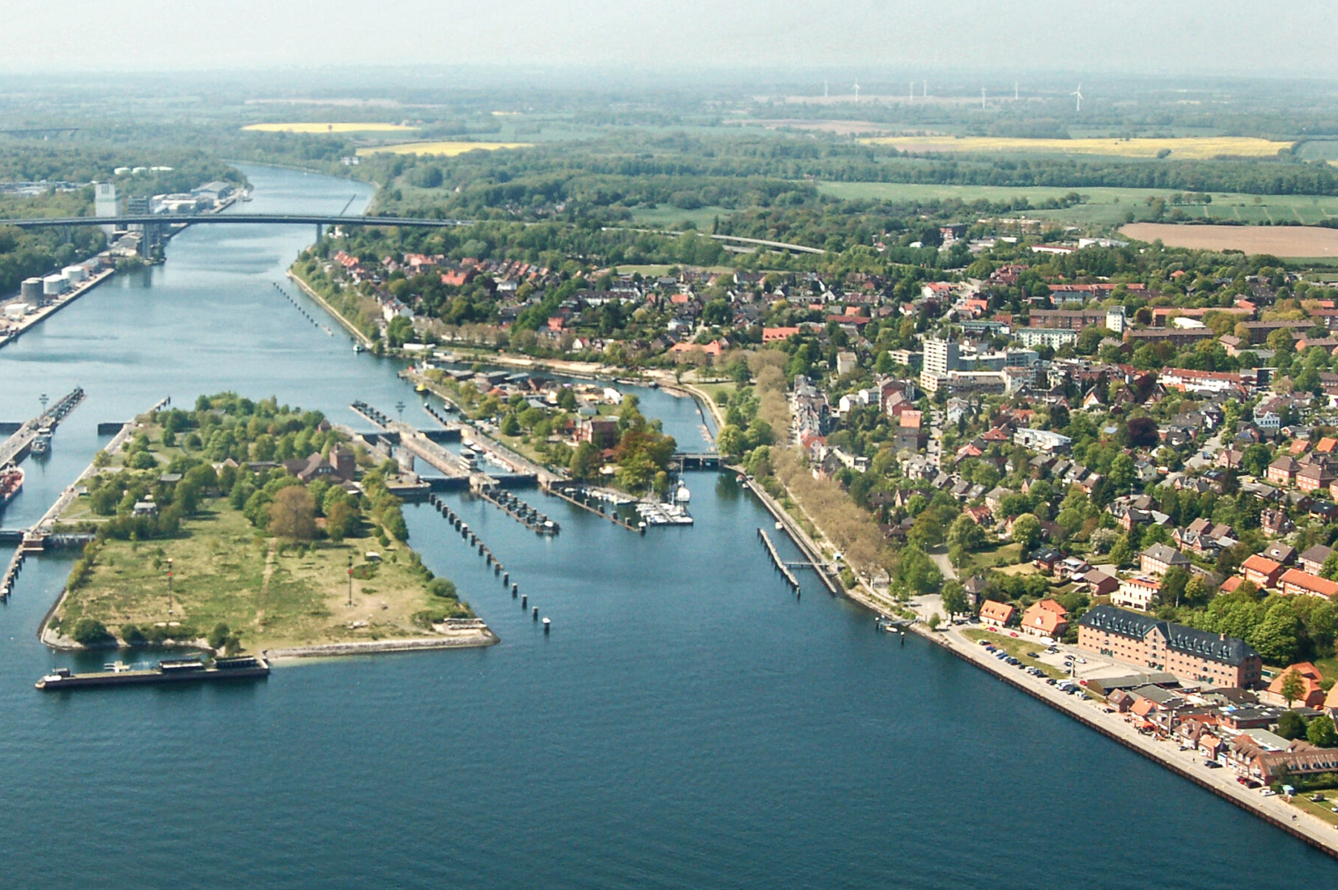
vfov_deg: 21.2
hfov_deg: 31.1
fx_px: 2377
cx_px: 395
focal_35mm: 64
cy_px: 382
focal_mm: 30
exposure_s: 1/400
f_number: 10
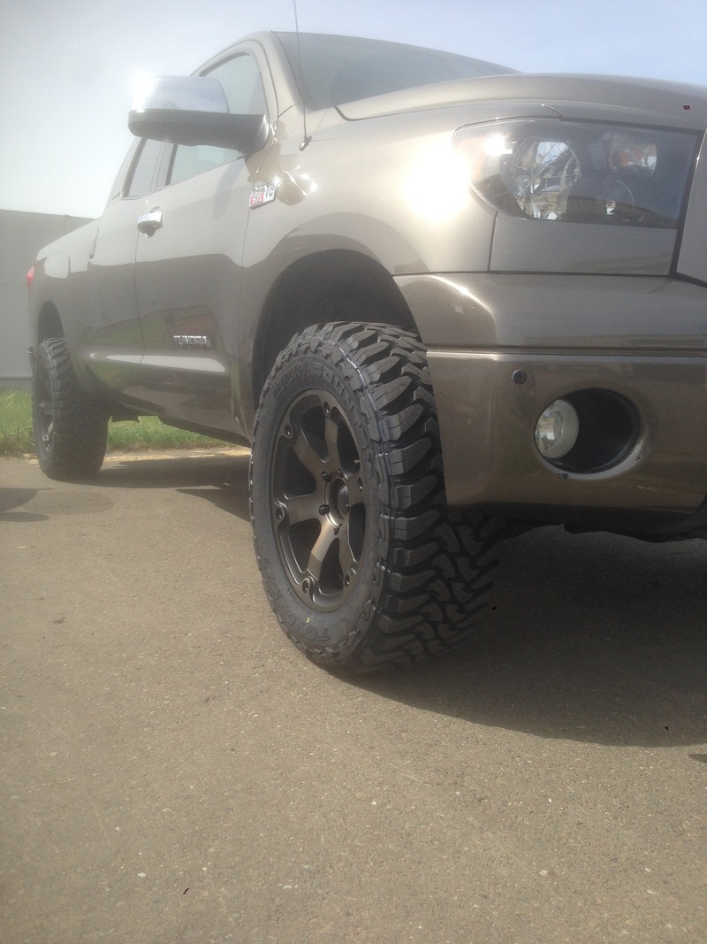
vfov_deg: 55.4
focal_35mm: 33
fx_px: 899
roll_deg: -0.7
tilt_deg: -5.0
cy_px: 472
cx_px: 354
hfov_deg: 42.9
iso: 50
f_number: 2.4
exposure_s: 1/889
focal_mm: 4.12
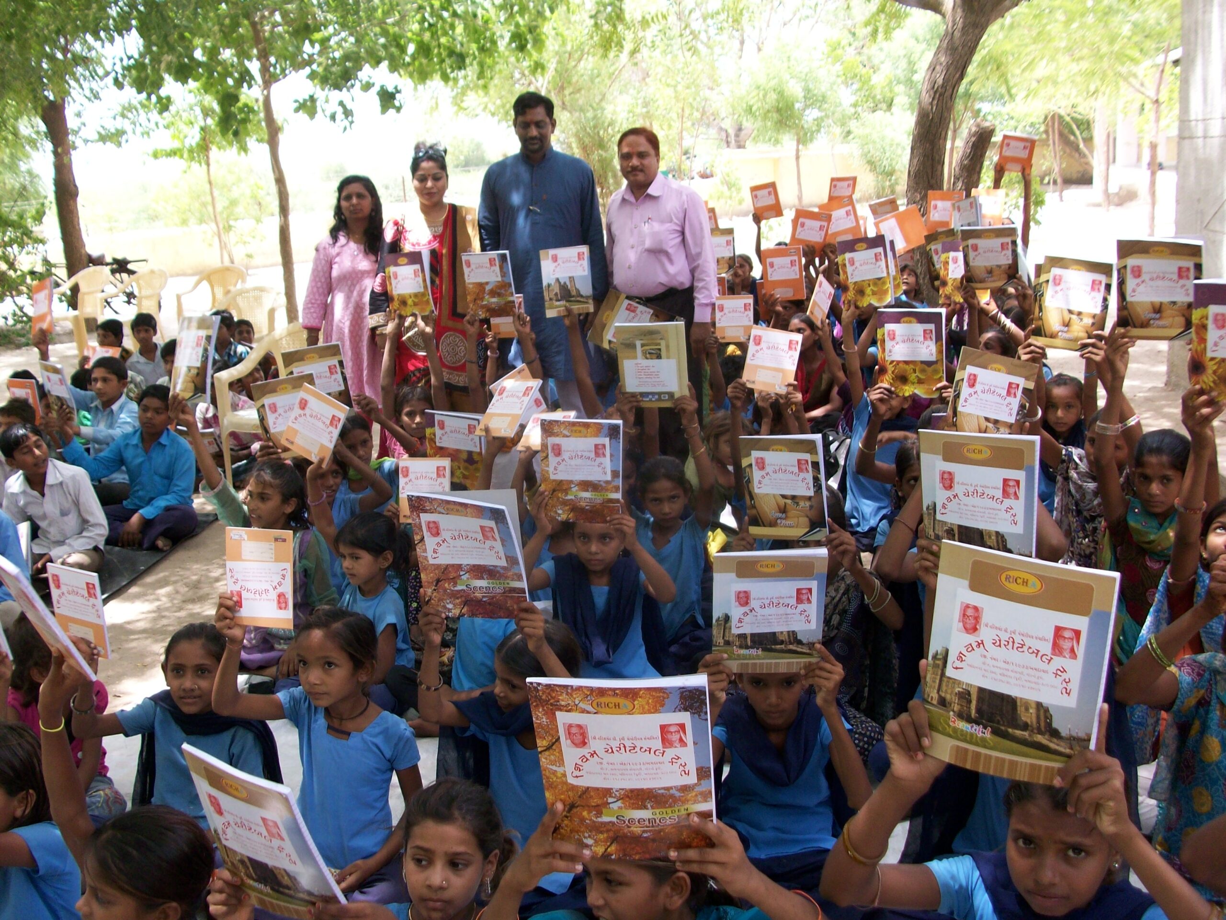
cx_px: 613
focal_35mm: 34
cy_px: 460
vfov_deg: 41.8
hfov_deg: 54.0
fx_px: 1204
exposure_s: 1/135
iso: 64
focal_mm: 5.7
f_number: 2.8
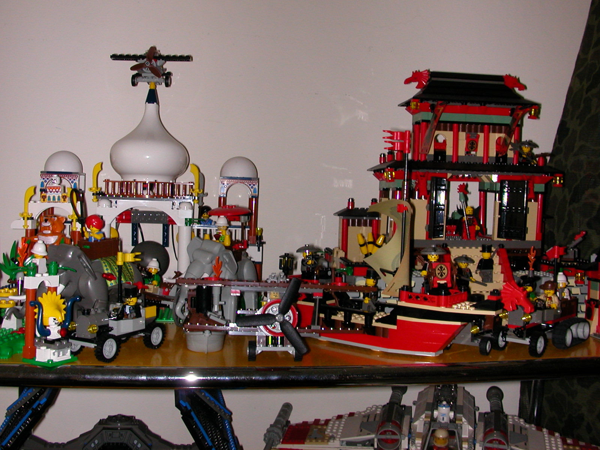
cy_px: 225
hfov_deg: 50.1
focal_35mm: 37
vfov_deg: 38.7
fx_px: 641
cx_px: 300
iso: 100
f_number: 4.5
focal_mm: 5.6
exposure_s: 1/59.9
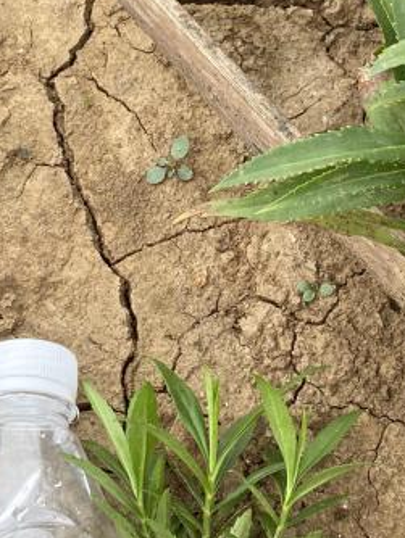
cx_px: 142
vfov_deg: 23.5
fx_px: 1293
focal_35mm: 83
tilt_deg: -66.2
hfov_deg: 17.8
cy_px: 192
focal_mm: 4.25
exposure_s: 1/307
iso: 32
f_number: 1.8
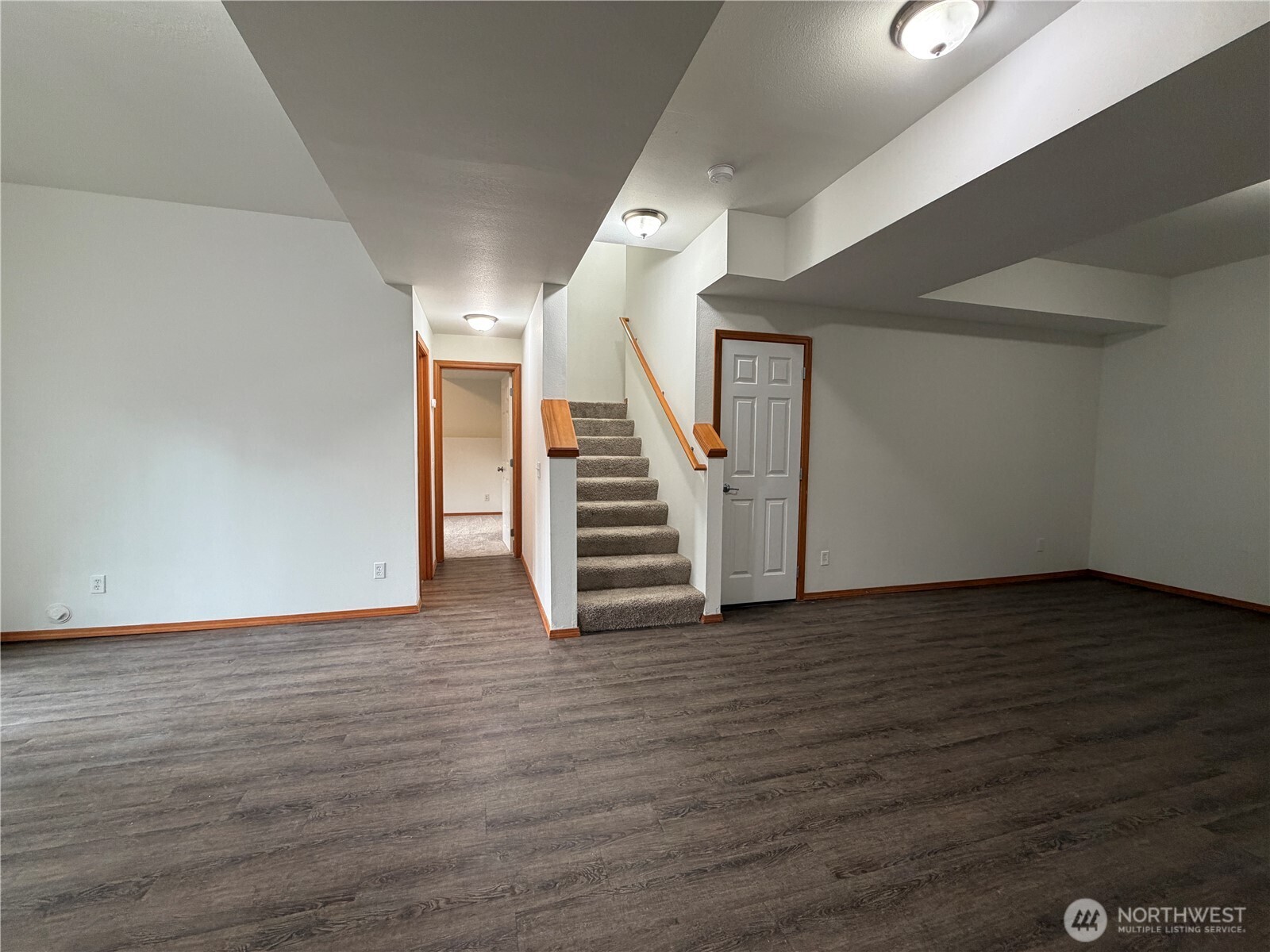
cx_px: 635
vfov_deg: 85.7
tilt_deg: -3.5
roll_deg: -1.1
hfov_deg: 102.1
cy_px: 476
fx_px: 514
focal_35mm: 14
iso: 250
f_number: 2.2
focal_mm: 2.22
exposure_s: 1/60
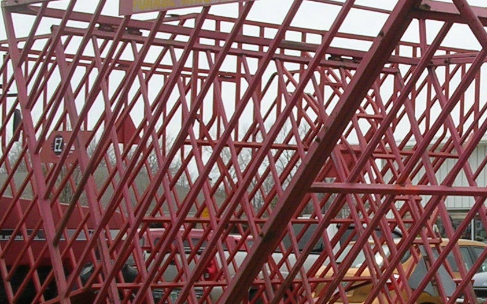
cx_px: 491
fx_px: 1301
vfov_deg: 13.3
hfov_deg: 20.5
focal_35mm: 98
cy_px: 216
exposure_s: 1/266
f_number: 5.6
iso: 50
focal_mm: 5.8
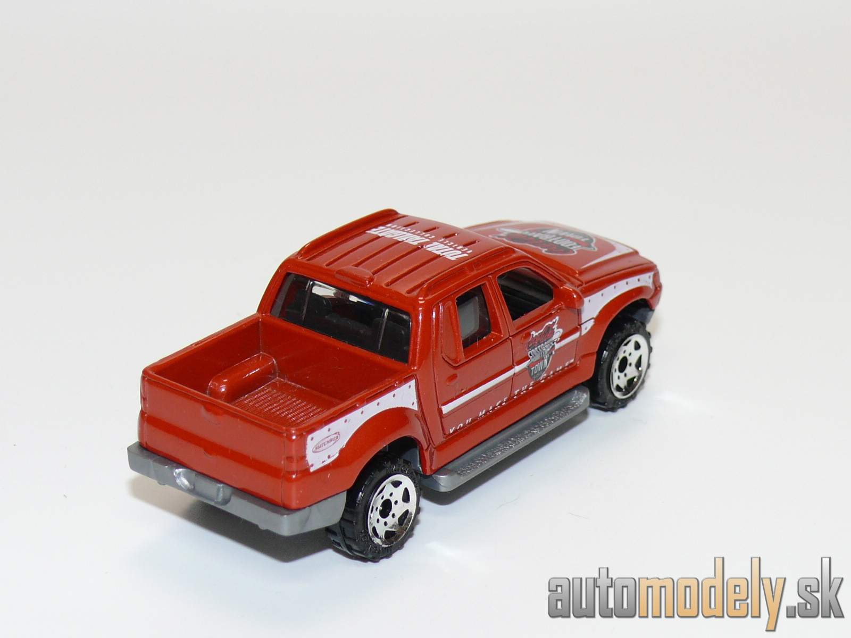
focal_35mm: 97
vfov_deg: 15.2
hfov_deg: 20.2
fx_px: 2385
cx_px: 426
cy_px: 319
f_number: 4
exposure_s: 1/30
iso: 100
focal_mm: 13
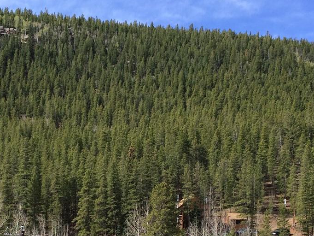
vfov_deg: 21.1
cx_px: 122
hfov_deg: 28.5
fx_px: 617
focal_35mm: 68
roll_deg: -1.0
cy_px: 215
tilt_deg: +2.2
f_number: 2.2
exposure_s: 1/1172
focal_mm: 4.15
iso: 32
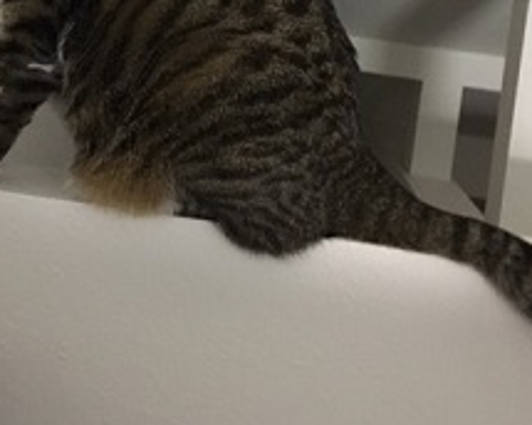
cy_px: -57
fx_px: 929
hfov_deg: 31.9
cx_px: 242
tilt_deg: +0.1
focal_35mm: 59
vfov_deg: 23.9
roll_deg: -8.1
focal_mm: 4.15
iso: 500
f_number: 2.2
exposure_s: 1/17
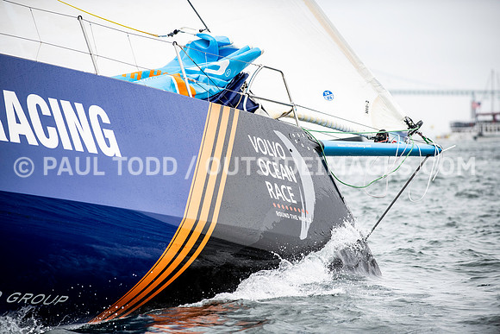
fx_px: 2292
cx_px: 250
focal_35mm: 165
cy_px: 167
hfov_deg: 12.4
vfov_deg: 8.3
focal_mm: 165
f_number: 4
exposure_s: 1/1000
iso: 500
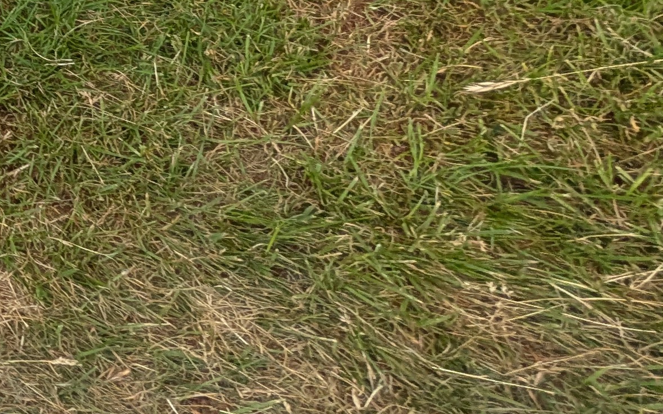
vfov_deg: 24.8
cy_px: -146
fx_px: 795
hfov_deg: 24.6
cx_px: -462
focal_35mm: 44
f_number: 1.7
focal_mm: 2.02
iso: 53
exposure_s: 1/527
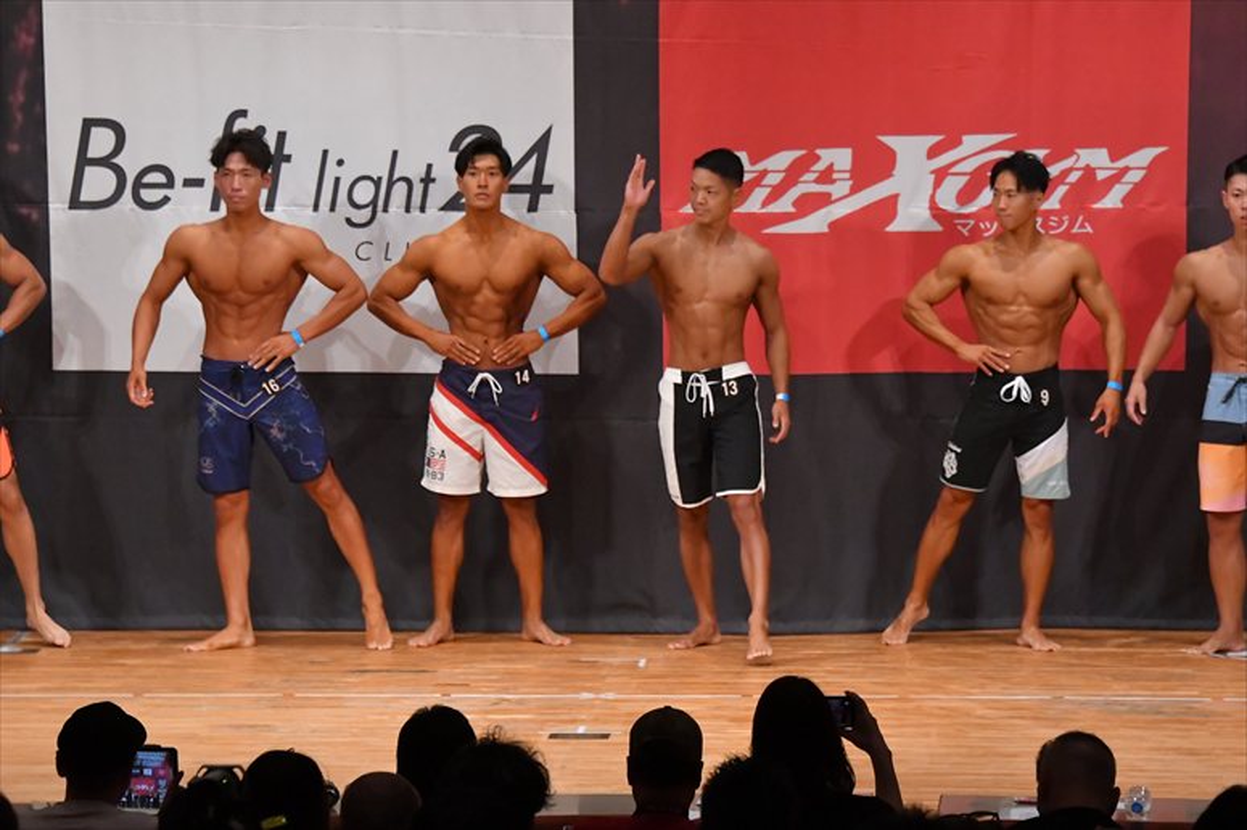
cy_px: 415
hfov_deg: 10.2
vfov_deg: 6.8
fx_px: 6994
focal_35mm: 202
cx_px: 624
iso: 7200
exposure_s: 1/400
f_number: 5.6
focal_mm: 135
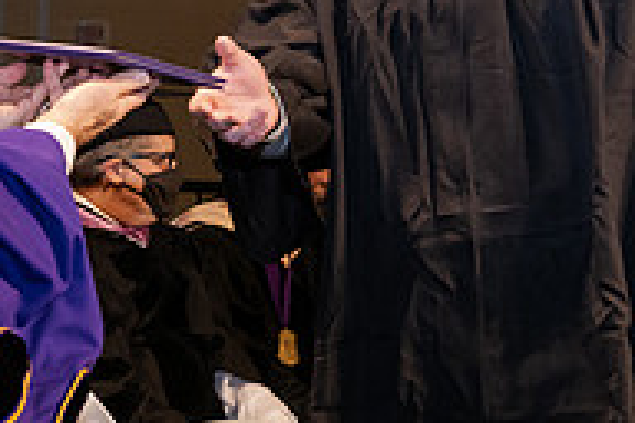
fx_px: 3087
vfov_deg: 7.8
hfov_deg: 11.7
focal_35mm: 175
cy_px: -12
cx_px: 139
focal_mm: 58
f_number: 6.3
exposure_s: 1/200
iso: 1600
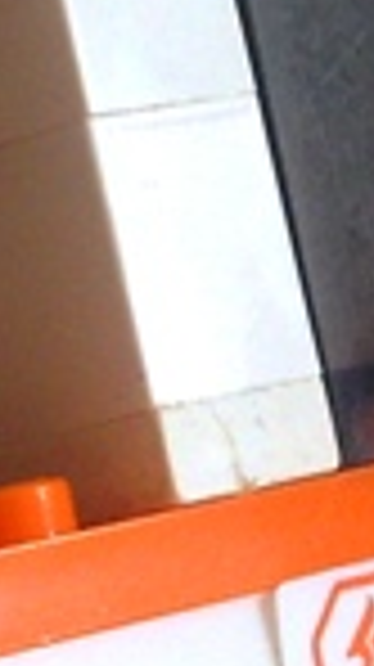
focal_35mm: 206
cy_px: 702
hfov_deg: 5.9
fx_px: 3640
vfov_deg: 10.4
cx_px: 108
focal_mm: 5.8
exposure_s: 1/12
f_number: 2.8
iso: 50
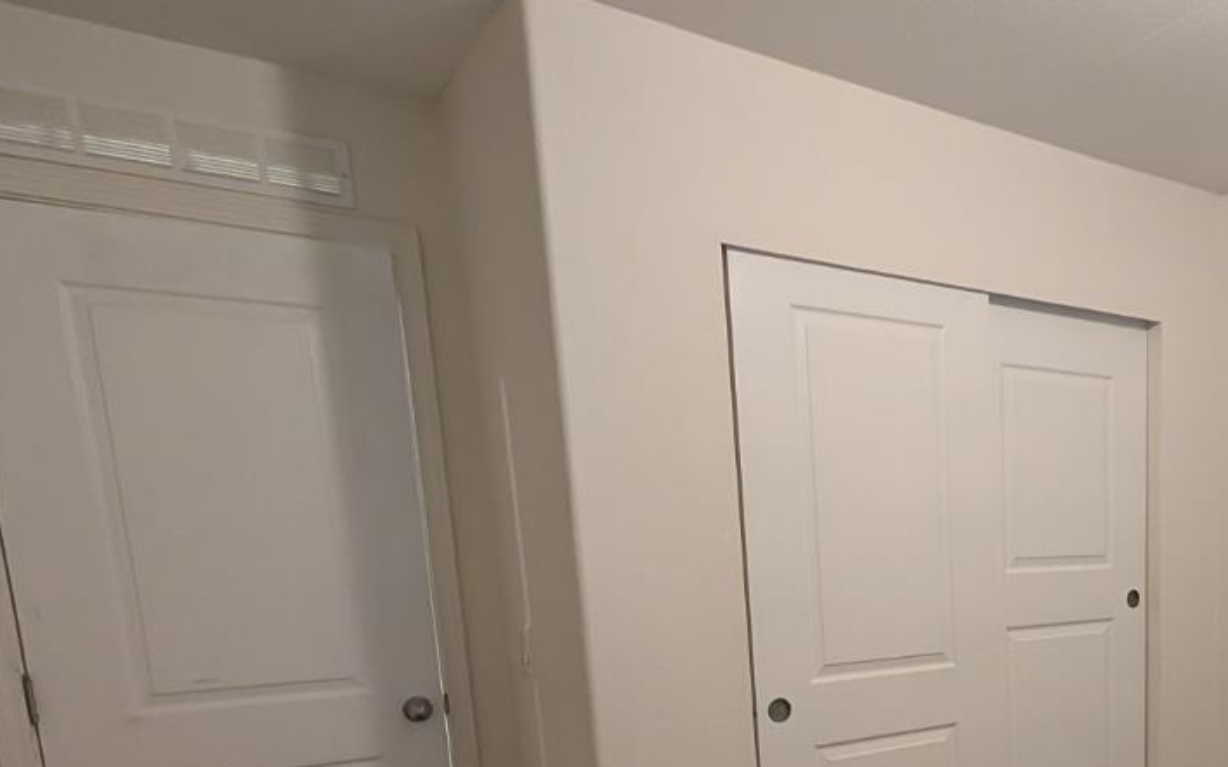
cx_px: 1001
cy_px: 688
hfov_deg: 62.0
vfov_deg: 42.3
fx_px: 903
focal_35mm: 27
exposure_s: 1/60
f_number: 1.7
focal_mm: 2.02
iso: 456
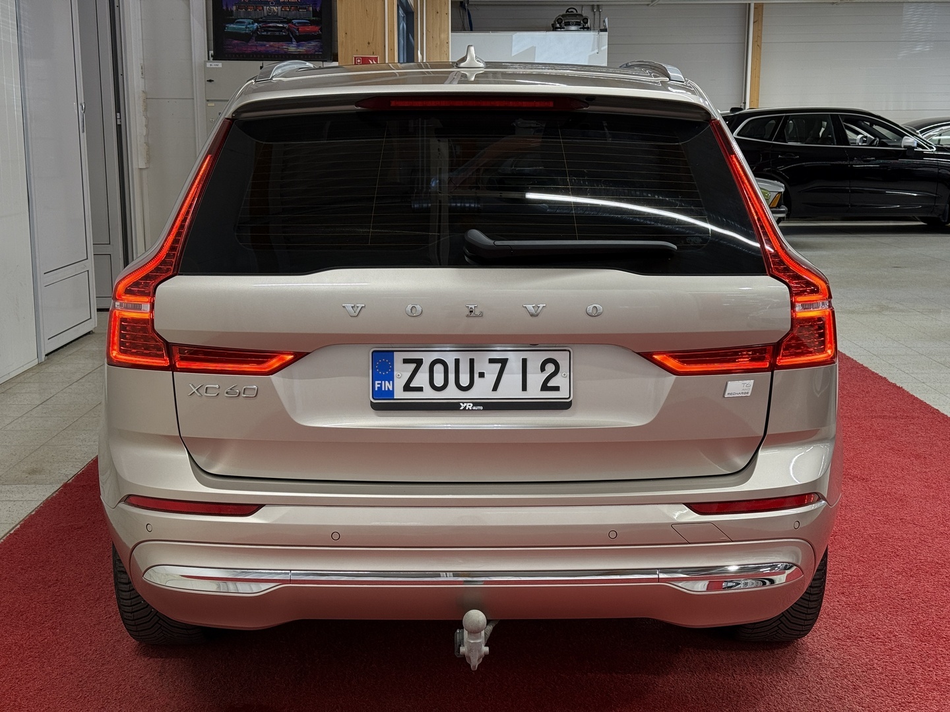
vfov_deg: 30.3
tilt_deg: -9.7
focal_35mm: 48
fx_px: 1317
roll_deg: +0.0
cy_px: 356
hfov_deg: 39.7
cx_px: 475
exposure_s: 1/110
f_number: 1.78
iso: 100
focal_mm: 6.76
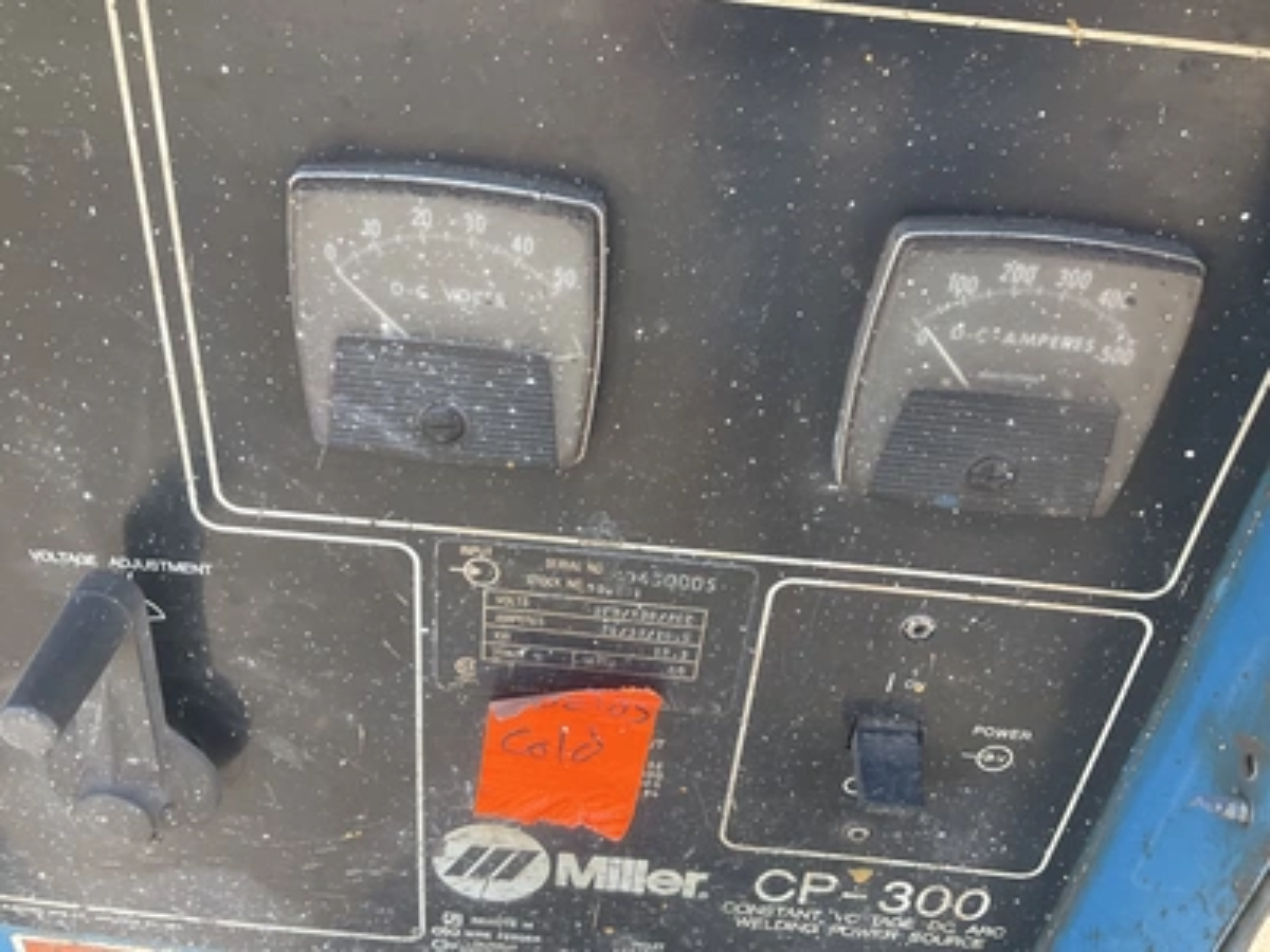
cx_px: 635
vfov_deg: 48.2
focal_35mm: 29
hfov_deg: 61.7
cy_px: 476
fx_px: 1064
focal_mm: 3
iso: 25
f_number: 1.8
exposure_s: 1/172
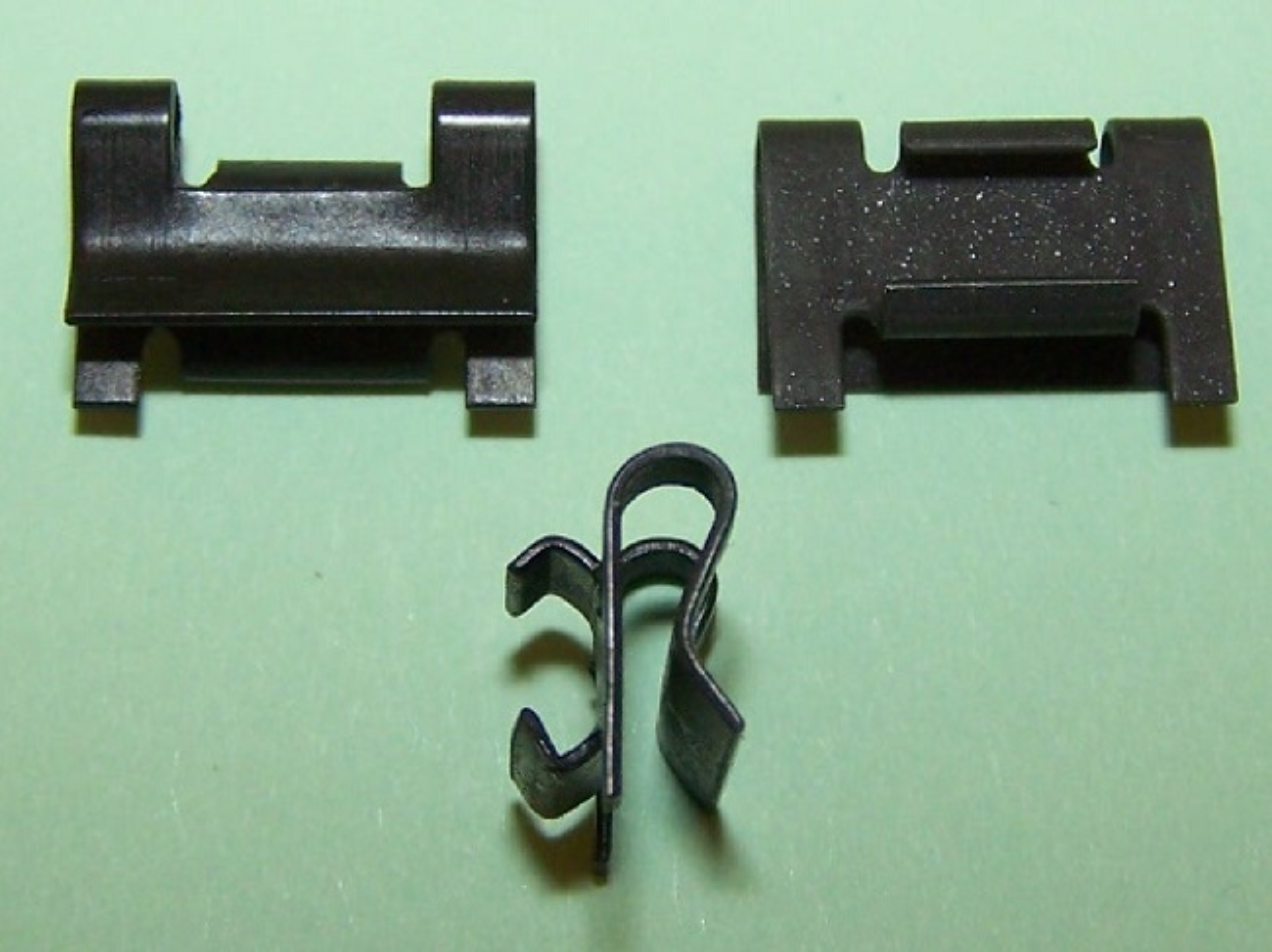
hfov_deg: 49.0
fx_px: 1396
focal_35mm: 38
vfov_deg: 37.7
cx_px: 636
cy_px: 476
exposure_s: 1/60
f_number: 2.8
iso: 80
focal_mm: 6.3
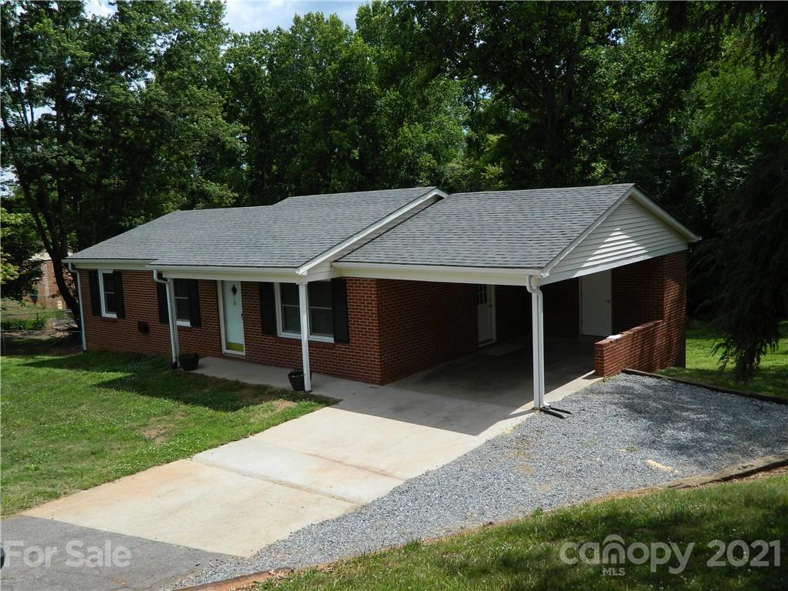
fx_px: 706
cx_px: 394
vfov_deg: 45.4
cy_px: 296
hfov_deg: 58.4
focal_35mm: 31
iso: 80
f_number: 3.2
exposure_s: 1/800
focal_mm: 5.6
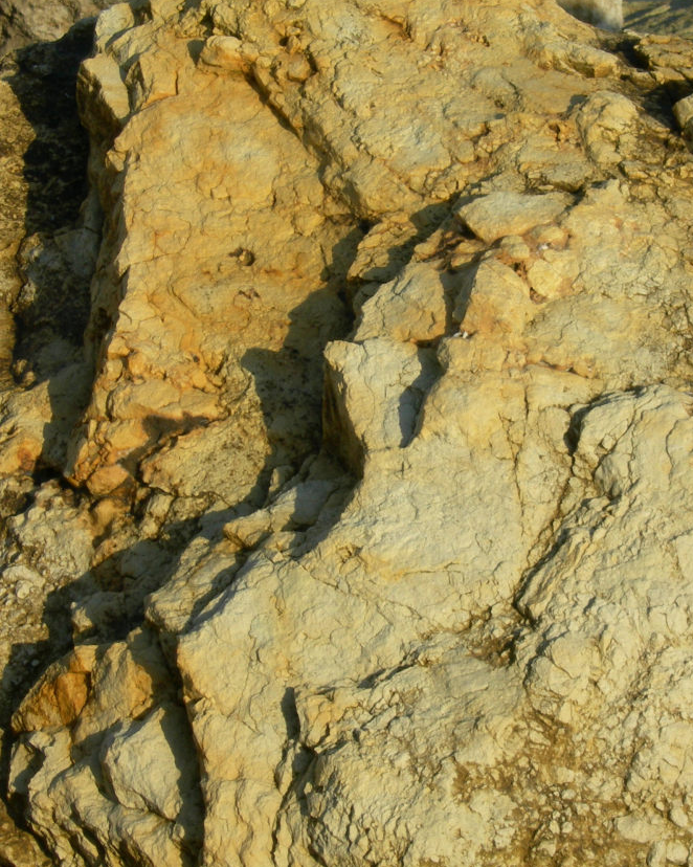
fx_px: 4411
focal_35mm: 172
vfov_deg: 11.2
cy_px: 446
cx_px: 494
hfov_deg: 9.0
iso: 50
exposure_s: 1/212
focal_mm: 23.4
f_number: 8.2
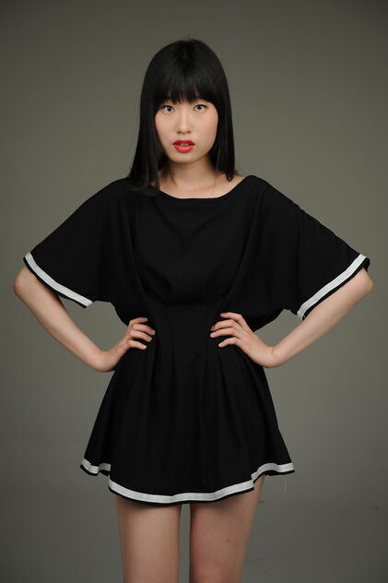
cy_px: 292
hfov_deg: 19.4
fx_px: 1132
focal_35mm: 70
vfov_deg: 28.9
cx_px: 194
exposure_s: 1/400
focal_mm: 70
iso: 640
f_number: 3.5
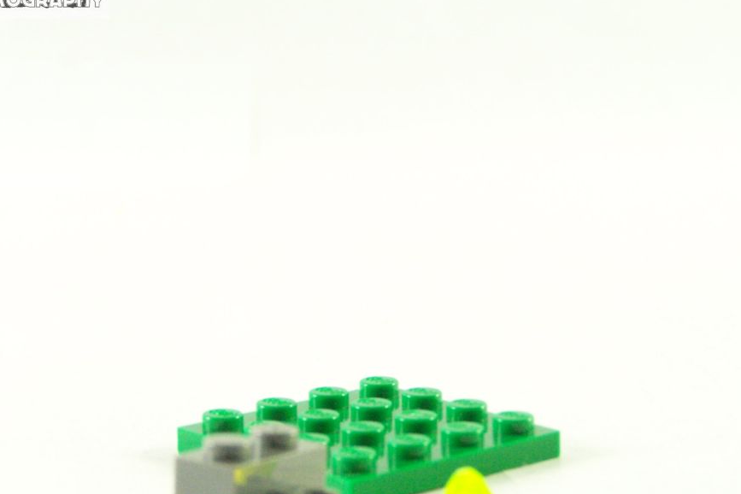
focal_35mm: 129
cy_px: 283
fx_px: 2655
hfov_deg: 15.9
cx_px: 368
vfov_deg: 10.6
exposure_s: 1/60
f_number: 3.6
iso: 400
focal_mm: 17.5
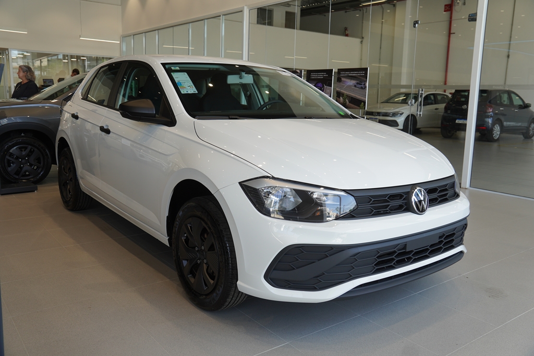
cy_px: 178
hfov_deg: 59.5
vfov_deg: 41.7
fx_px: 467
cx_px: 267
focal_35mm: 32
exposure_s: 1/100
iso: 160
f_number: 4.5
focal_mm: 21
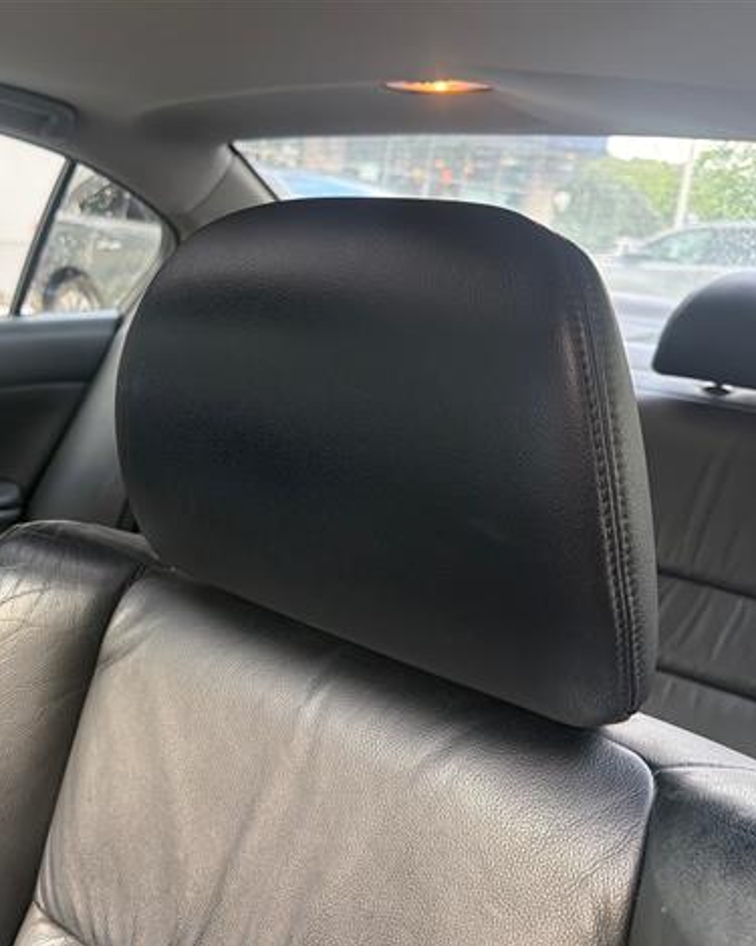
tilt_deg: -15.4
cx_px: 210
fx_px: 895
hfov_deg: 44.6
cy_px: 482
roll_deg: -4.2
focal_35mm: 32
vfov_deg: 55.7
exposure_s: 1/111
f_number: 1.78
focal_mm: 6.76
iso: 200
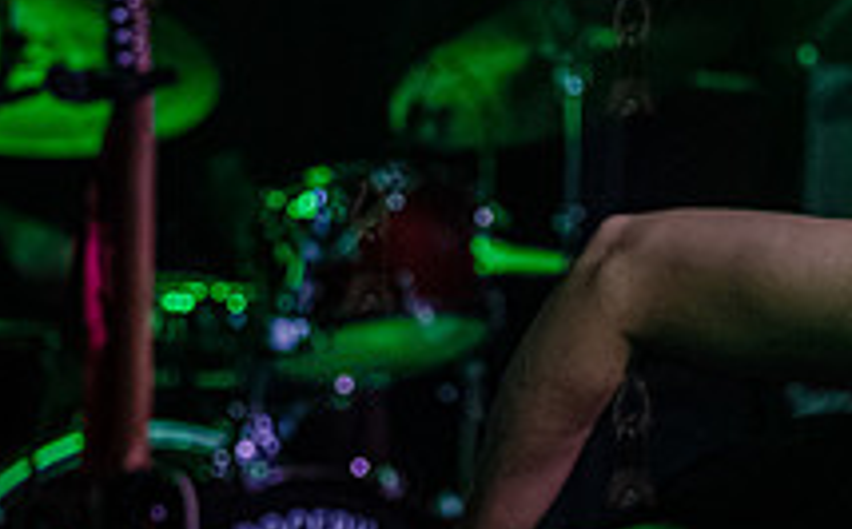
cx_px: 1159
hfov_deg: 17.3
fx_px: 2597
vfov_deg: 11.6
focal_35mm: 112
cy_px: 180
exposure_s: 1/320
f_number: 3.2
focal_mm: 35
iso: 16000
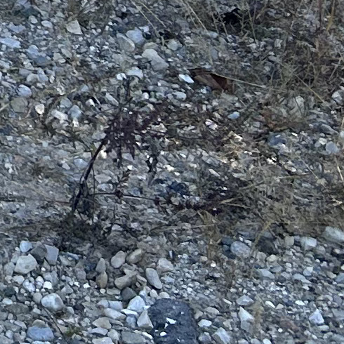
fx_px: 2125
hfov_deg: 8.3
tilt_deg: -9.4
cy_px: -476
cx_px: -562
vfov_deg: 8.5
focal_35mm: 189
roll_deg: -2.4
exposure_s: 1/1159
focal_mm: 5.7
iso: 50
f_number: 1.5
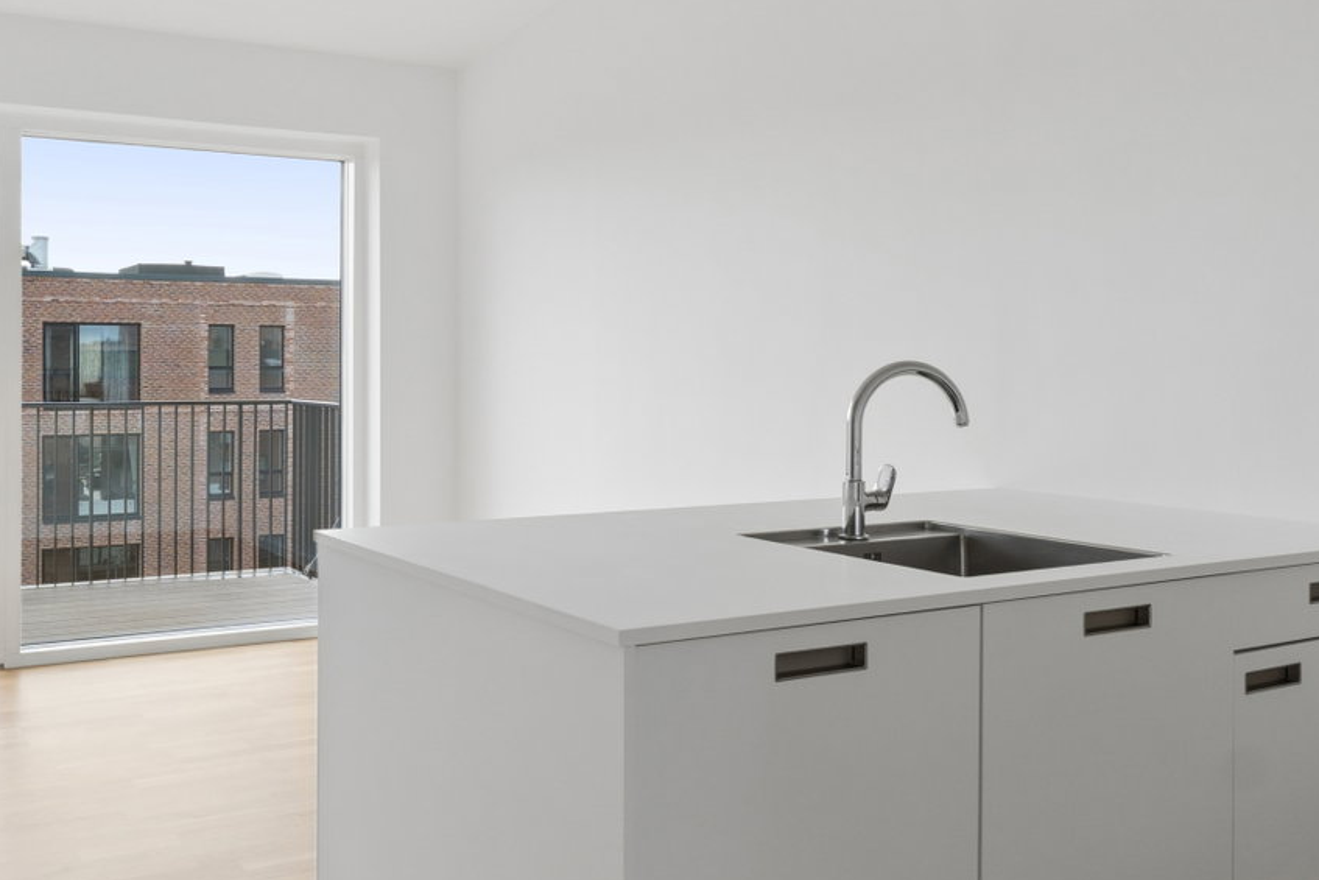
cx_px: 368
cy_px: 375
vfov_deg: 38.8
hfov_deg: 53.8
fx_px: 1246
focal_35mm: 34
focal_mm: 12
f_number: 8
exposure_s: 1/125
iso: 200
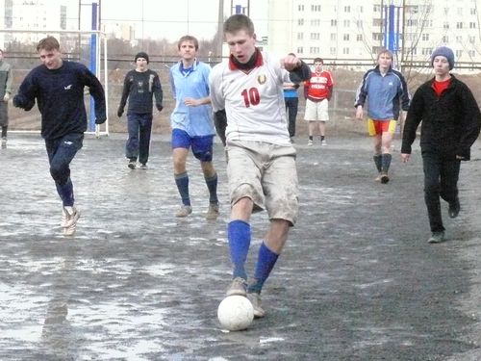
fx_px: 2001
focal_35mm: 144
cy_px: 180
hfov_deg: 13.7
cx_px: 240
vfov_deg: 10.3
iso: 1600
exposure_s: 1/1000
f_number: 9
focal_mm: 17.1
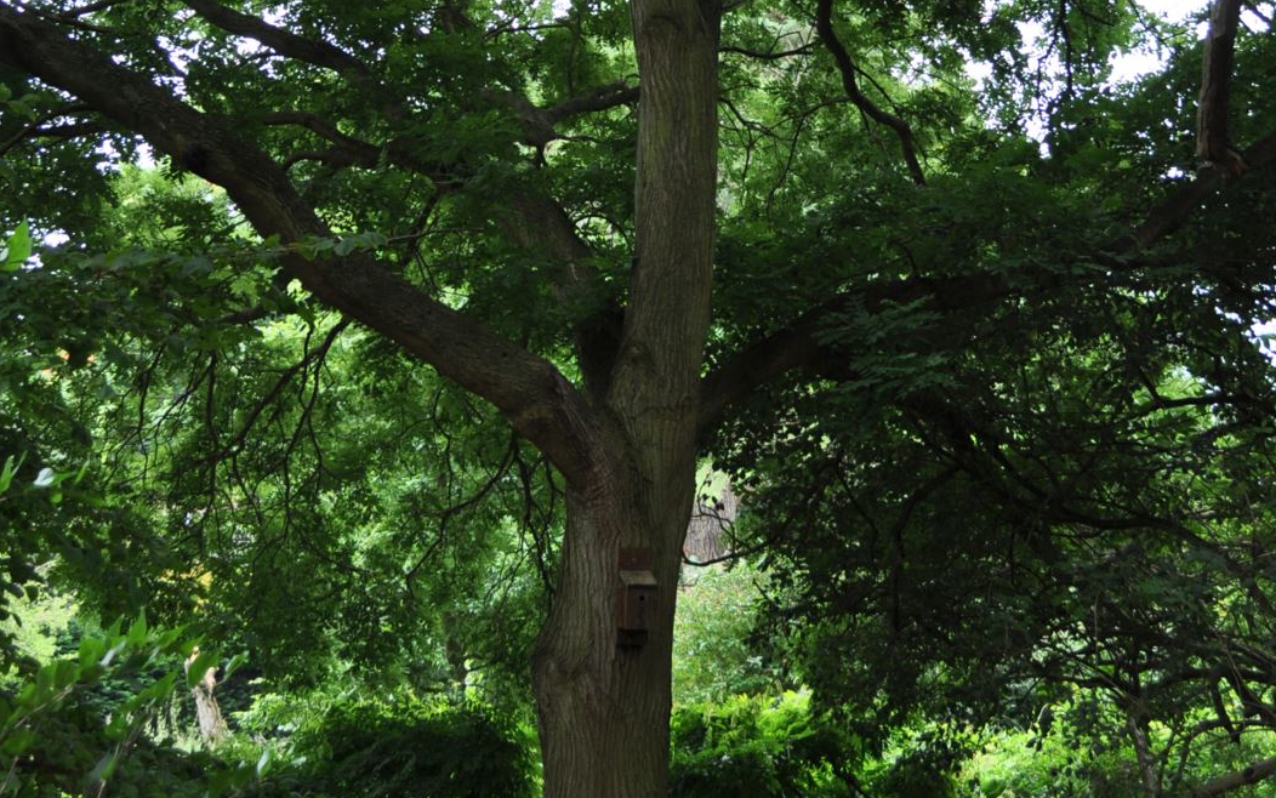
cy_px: 3
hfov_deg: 27.8
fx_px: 2574
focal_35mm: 74
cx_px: 665
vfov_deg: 17.2
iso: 200
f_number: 5.6
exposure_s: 1/125
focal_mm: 24
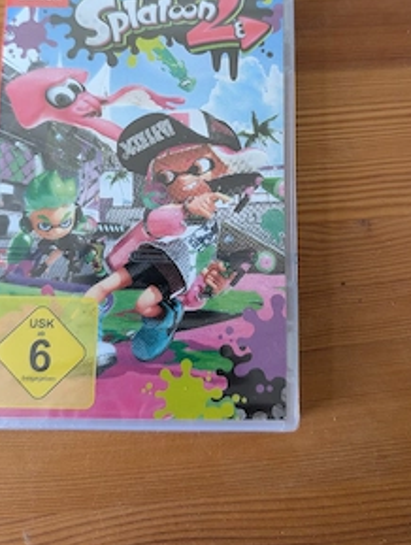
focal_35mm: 33
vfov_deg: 54.4
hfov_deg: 43.1
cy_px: 194
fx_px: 521
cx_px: 207
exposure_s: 1/74.1
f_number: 1.68
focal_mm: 6.9
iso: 191
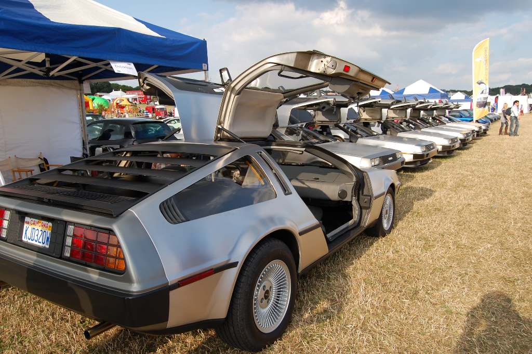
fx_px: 399
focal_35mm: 27
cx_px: 266
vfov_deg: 47.9
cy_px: 177
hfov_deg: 67.4
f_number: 8
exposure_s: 1/250
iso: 200
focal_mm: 18
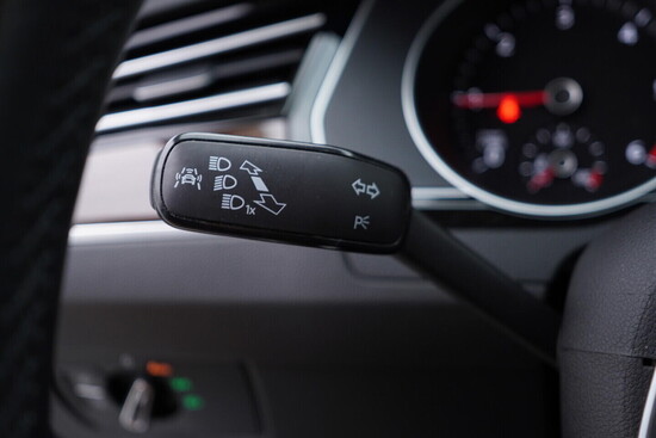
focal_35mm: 36
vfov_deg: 36.9
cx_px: 328
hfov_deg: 53.1
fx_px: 656
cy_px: 219
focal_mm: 24
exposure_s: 1/40
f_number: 2.8
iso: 160
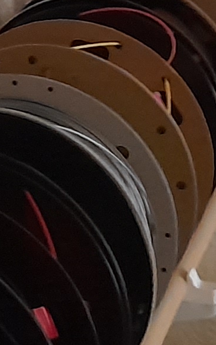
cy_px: -114
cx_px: -194
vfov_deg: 11.3
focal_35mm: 181
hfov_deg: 7.0
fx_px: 1706
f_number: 2
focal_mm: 4.6
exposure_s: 1/25
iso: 800
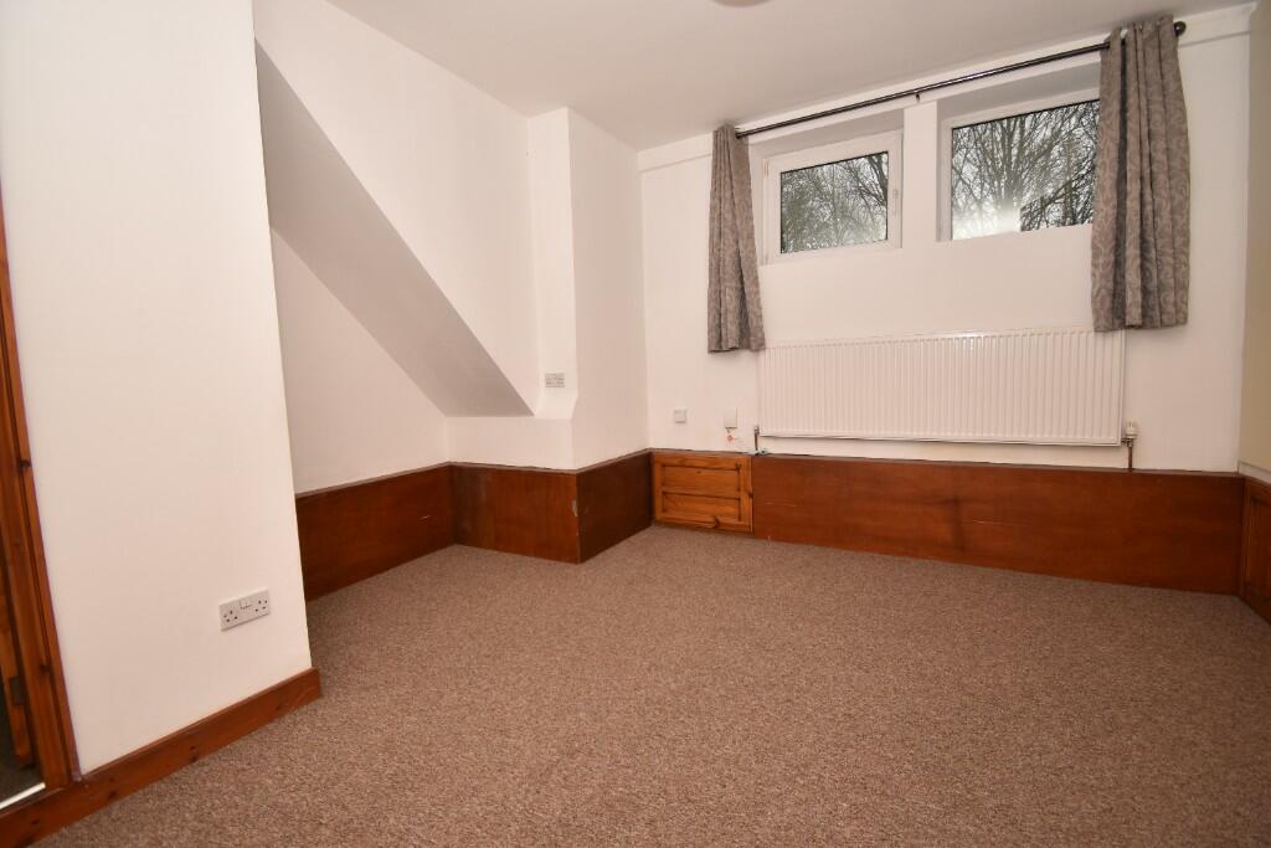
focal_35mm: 15
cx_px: 636
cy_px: 424
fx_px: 530
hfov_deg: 100.4
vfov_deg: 77.3
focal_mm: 10
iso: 100
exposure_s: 1/60
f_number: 4.5
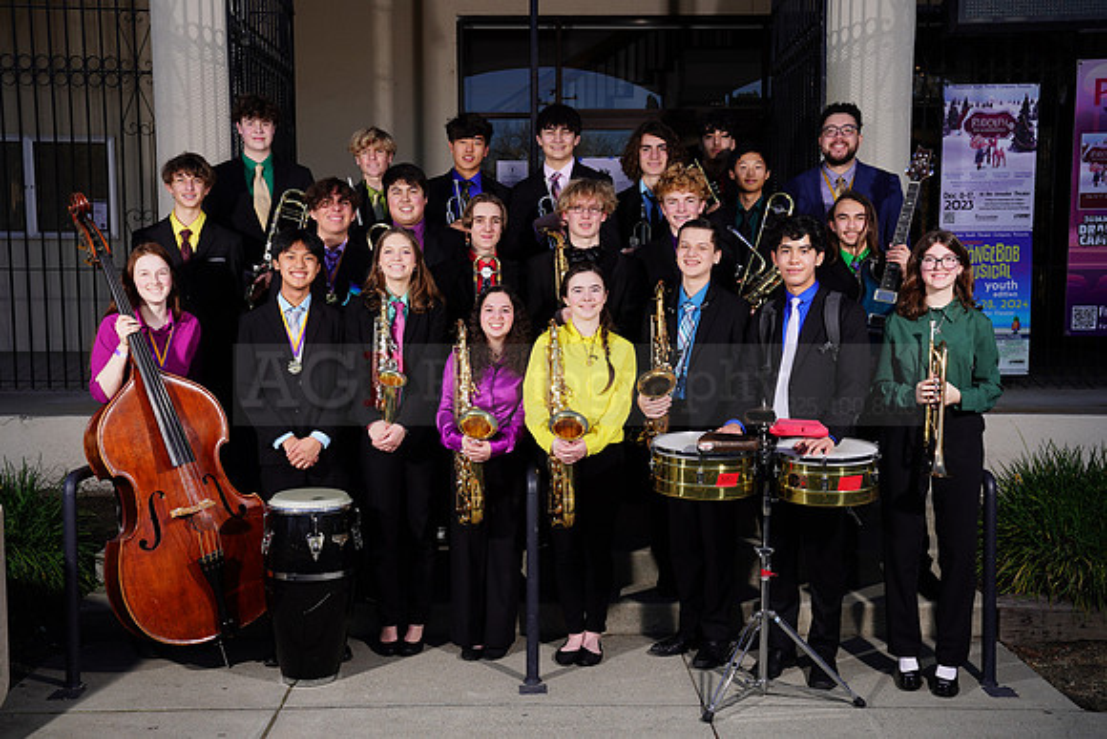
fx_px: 1230
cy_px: 370
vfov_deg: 33.4
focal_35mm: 40
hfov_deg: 48.4
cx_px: 554
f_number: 8
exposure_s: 1/250
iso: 100
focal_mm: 40
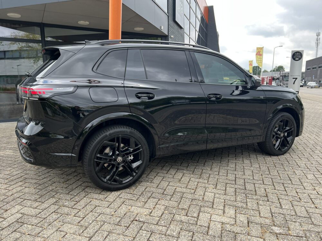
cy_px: 120
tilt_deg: -10.0
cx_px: 161
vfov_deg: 53.1
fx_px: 242
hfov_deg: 67.3
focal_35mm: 26
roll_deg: +1.2
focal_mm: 5.7
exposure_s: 1/678
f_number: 1.5
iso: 50
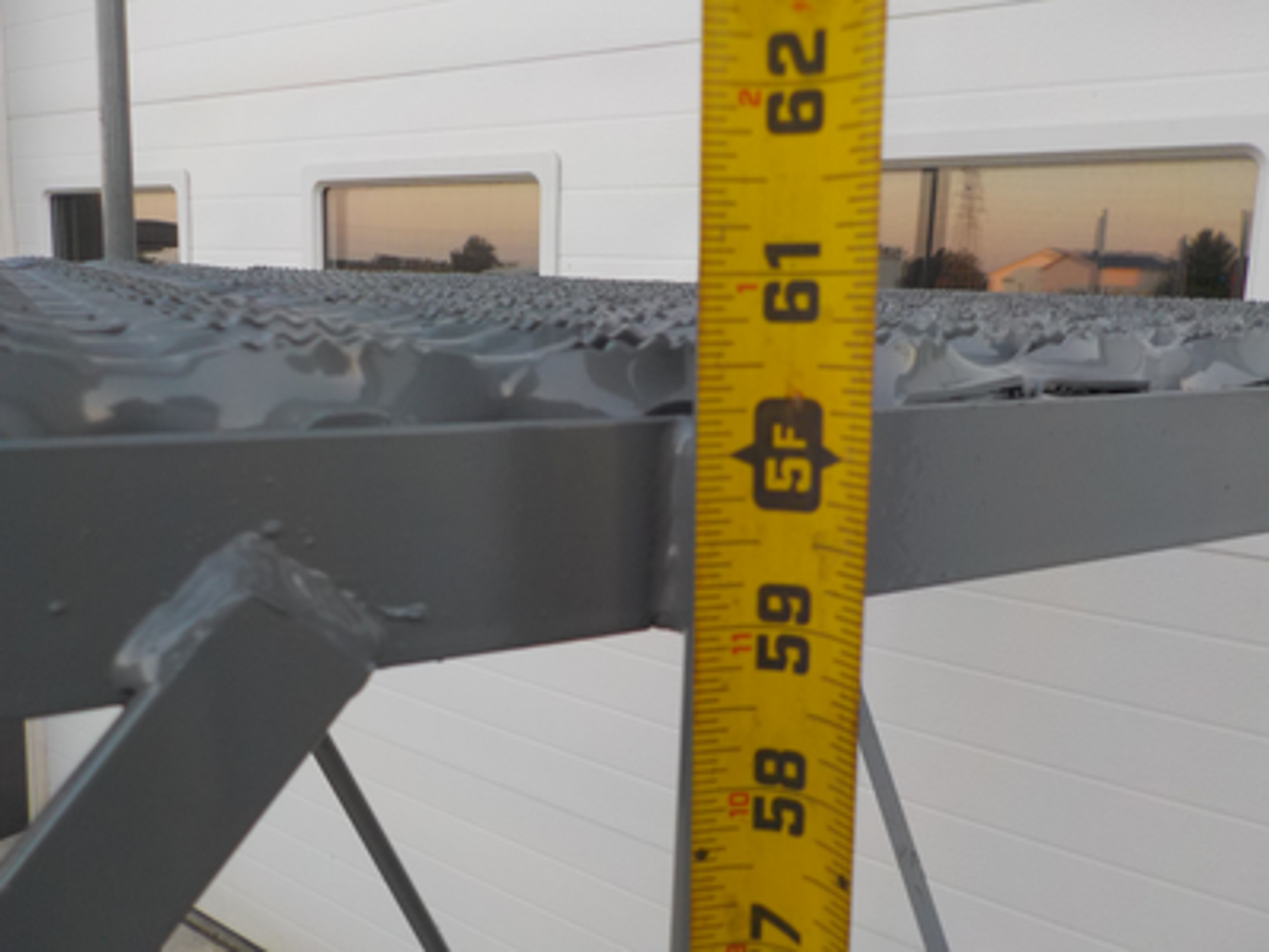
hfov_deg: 60.0
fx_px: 1100
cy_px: 476
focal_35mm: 30
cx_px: 634
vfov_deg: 46.8
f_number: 3.3
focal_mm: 4.1
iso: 125
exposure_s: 1/50
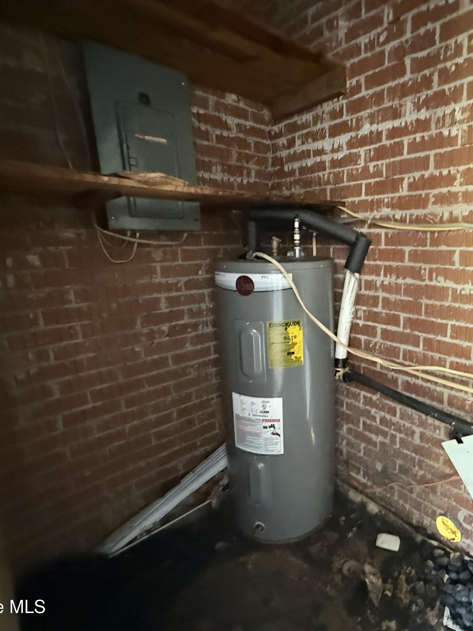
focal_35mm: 19
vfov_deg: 84.7
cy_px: 315
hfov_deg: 65.7
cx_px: 337
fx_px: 346
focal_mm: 2.22
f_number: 2.2
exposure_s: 1/43
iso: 1250
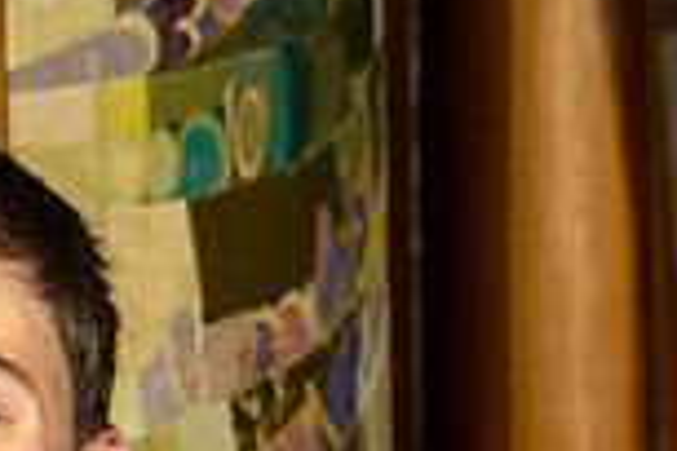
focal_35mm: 375
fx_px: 7052
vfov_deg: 3.6
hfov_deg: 5.4
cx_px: -600
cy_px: 887
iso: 640
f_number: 8
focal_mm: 55
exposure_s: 1/200
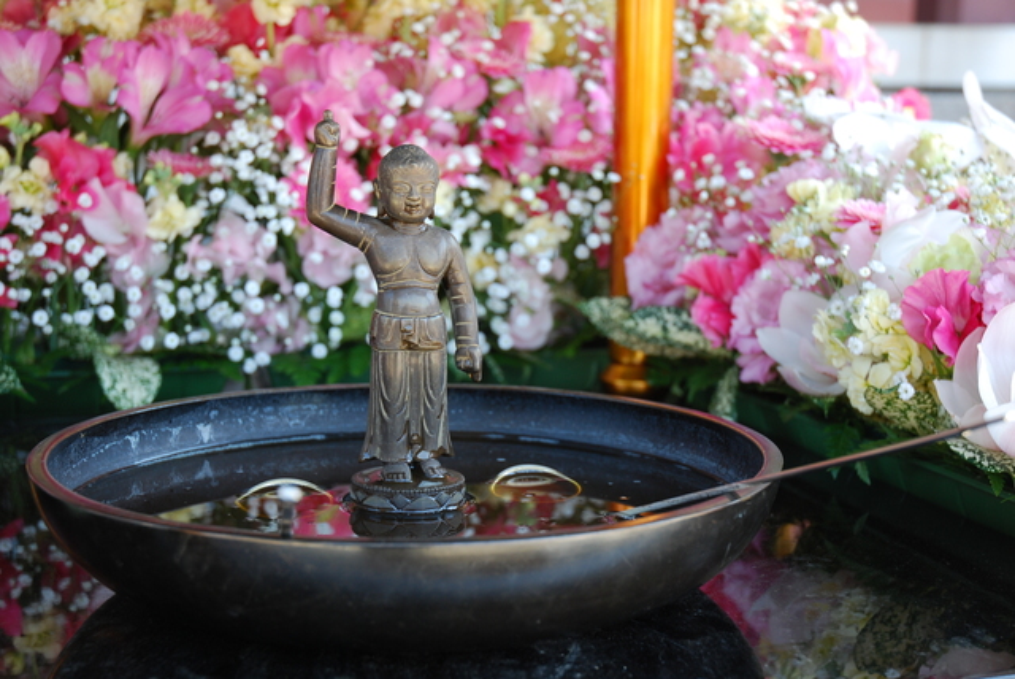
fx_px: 1693
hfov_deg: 33.4
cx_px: 508
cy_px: 340
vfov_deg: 22.7
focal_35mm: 60
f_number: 4.5
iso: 200
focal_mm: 40
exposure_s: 1/60
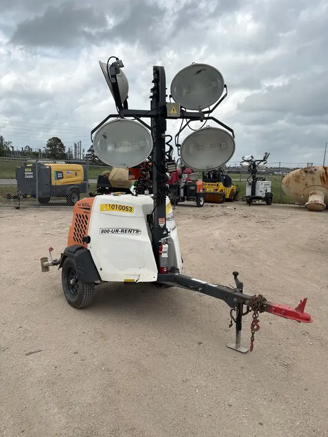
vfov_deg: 67.3
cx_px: 164
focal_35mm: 26
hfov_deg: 53.1
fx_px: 328
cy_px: 218
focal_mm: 5.96
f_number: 1.6
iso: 50
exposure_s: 1/4425
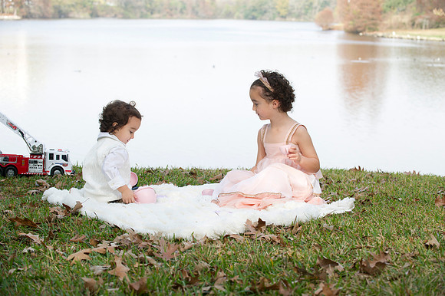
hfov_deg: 23.7
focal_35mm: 86
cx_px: 222
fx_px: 1062
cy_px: 148
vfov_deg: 15.9
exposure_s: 1/320
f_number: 5
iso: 200
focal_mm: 86
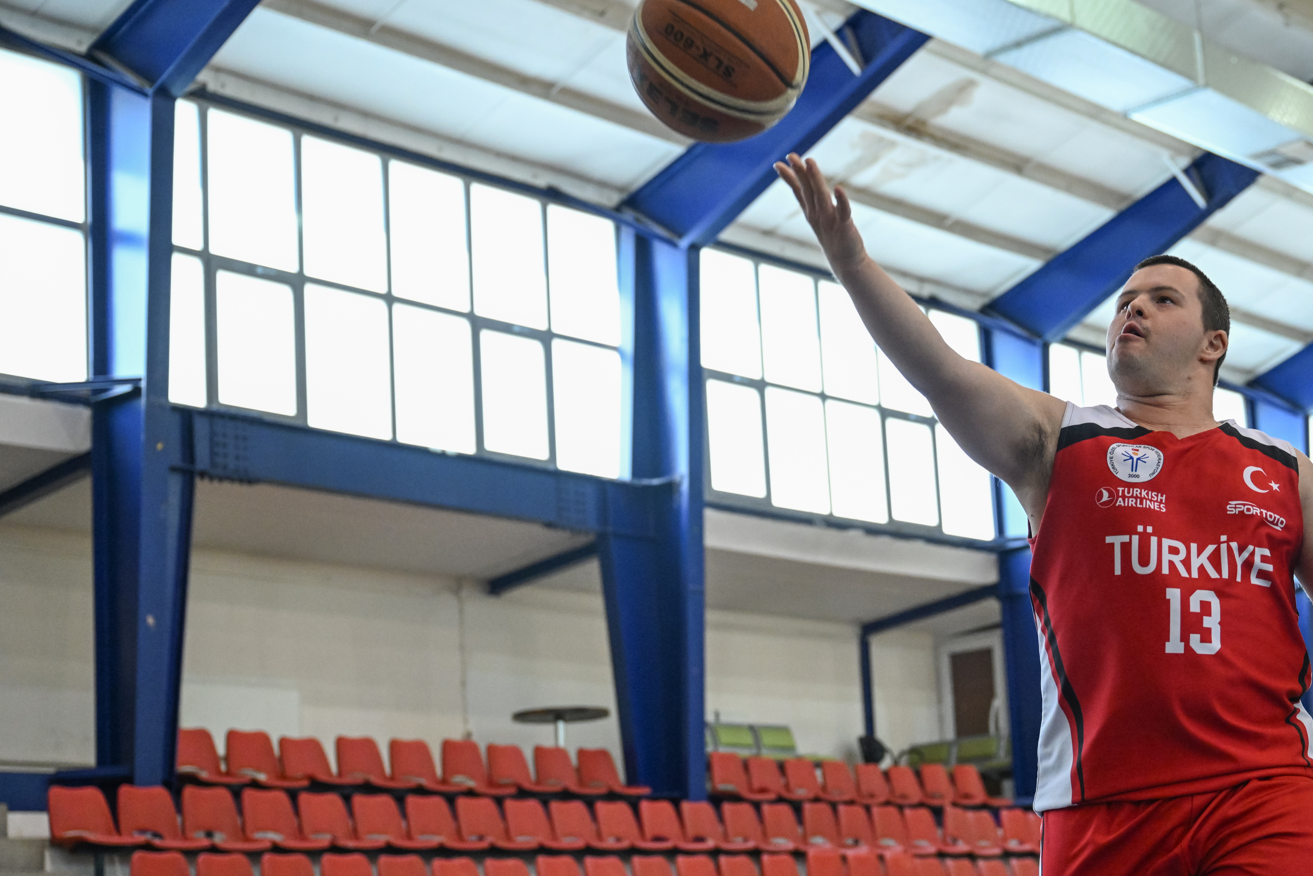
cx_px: 915
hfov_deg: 29.8
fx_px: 2444
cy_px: 574
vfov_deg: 20.3
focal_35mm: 67
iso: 3200
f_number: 3.5
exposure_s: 1/800
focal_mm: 46
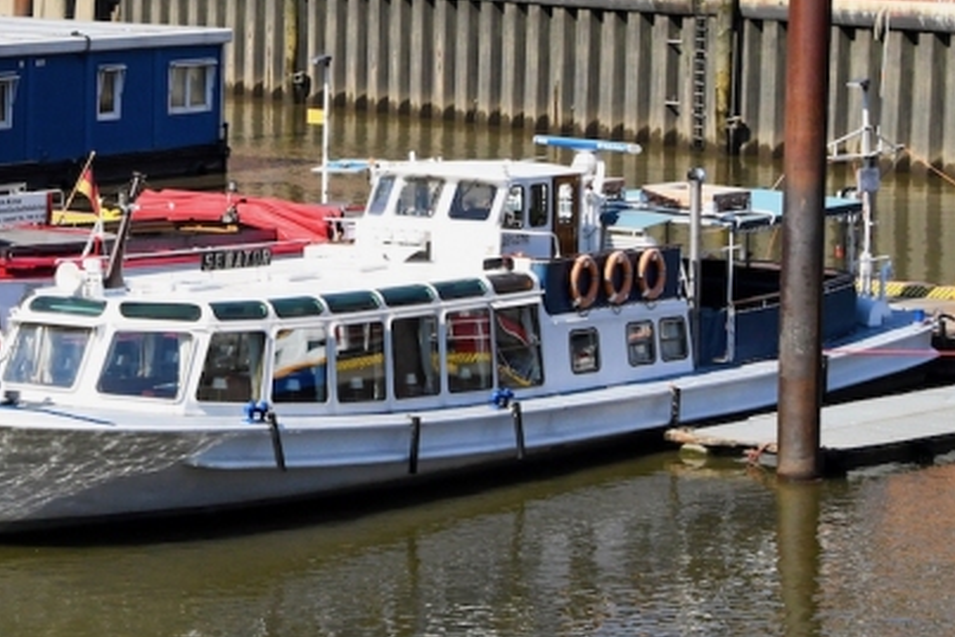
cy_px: 104
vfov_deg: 9.2
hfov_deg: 13.6
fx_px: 3954
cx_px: 24
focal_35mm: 149
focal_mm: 50
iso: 2000
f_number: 16
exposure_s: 1/1000
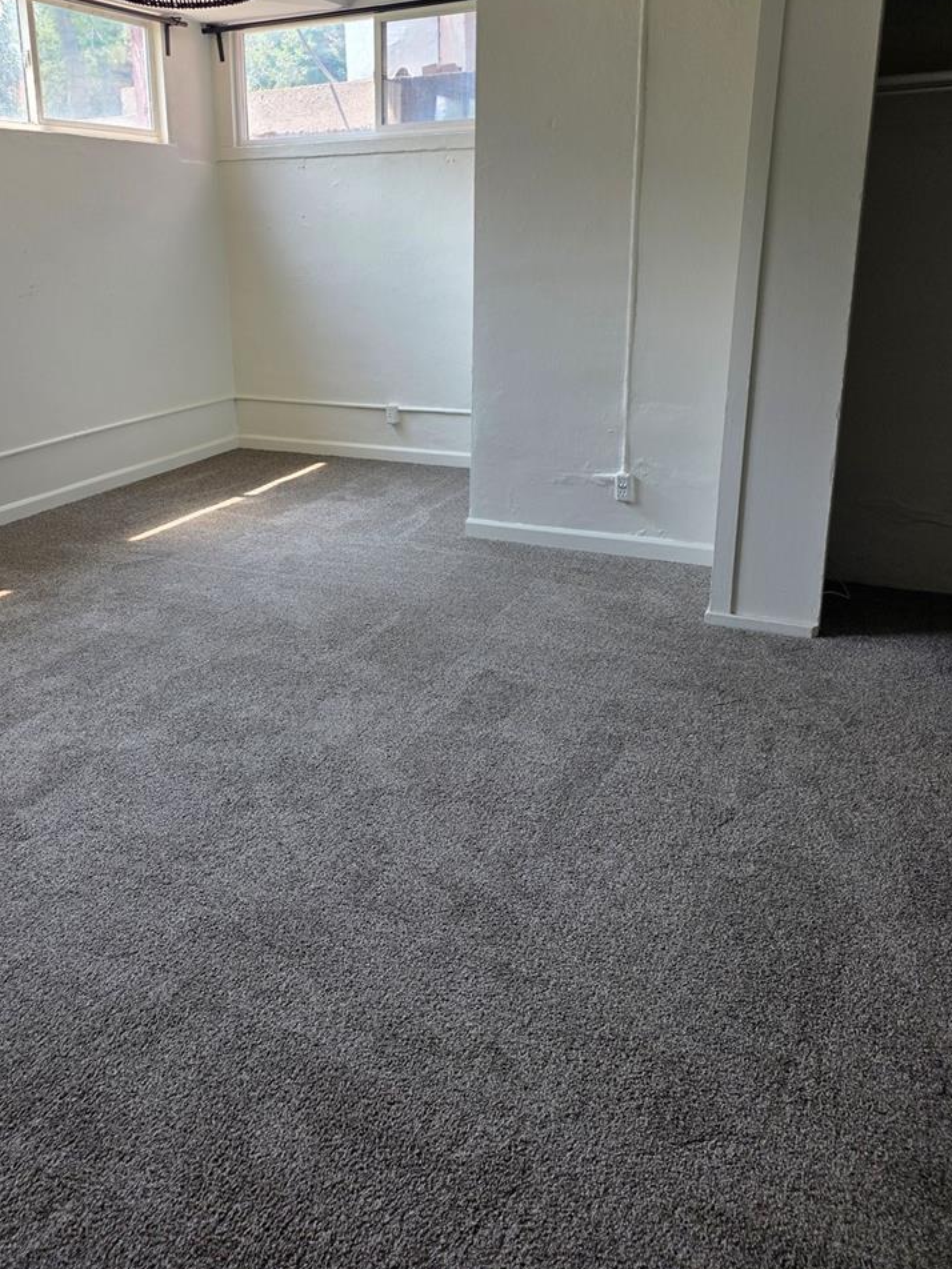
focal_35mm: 29
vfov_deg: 61.1
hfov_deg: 47.8
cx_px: 363
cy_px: 509
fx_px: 1063
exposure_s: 1/180
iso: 64
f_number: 1.7
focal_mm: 6.25
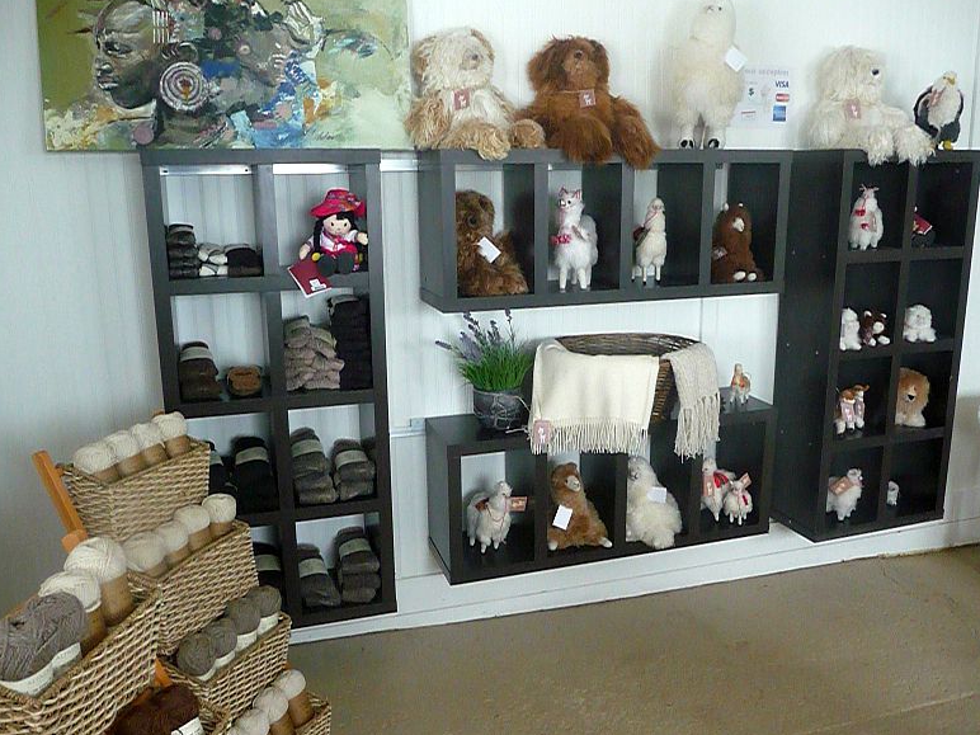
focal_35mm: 29
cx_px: 504
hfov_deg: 61.6
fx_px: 821
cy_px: 369
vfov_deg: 48.2
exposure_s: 1/60
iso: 800
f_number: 3.3
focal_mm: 4.7
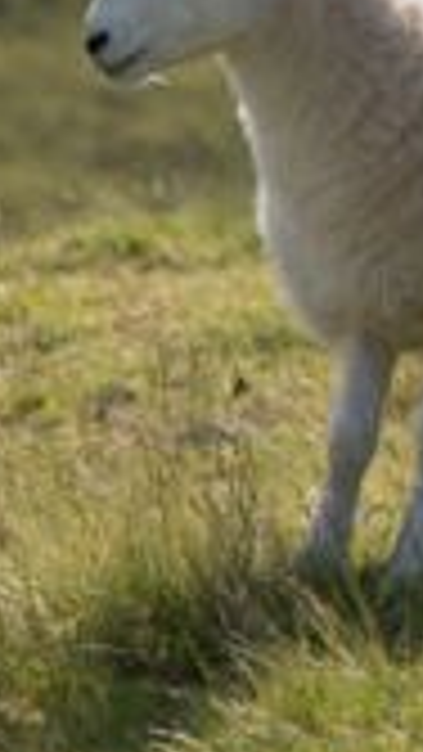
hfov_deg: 2.3
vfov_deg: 4.1
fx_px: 10523
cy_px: -77
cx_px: 1192
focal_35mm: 528
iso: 500
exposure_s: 1/1250
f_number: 4
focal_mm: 105
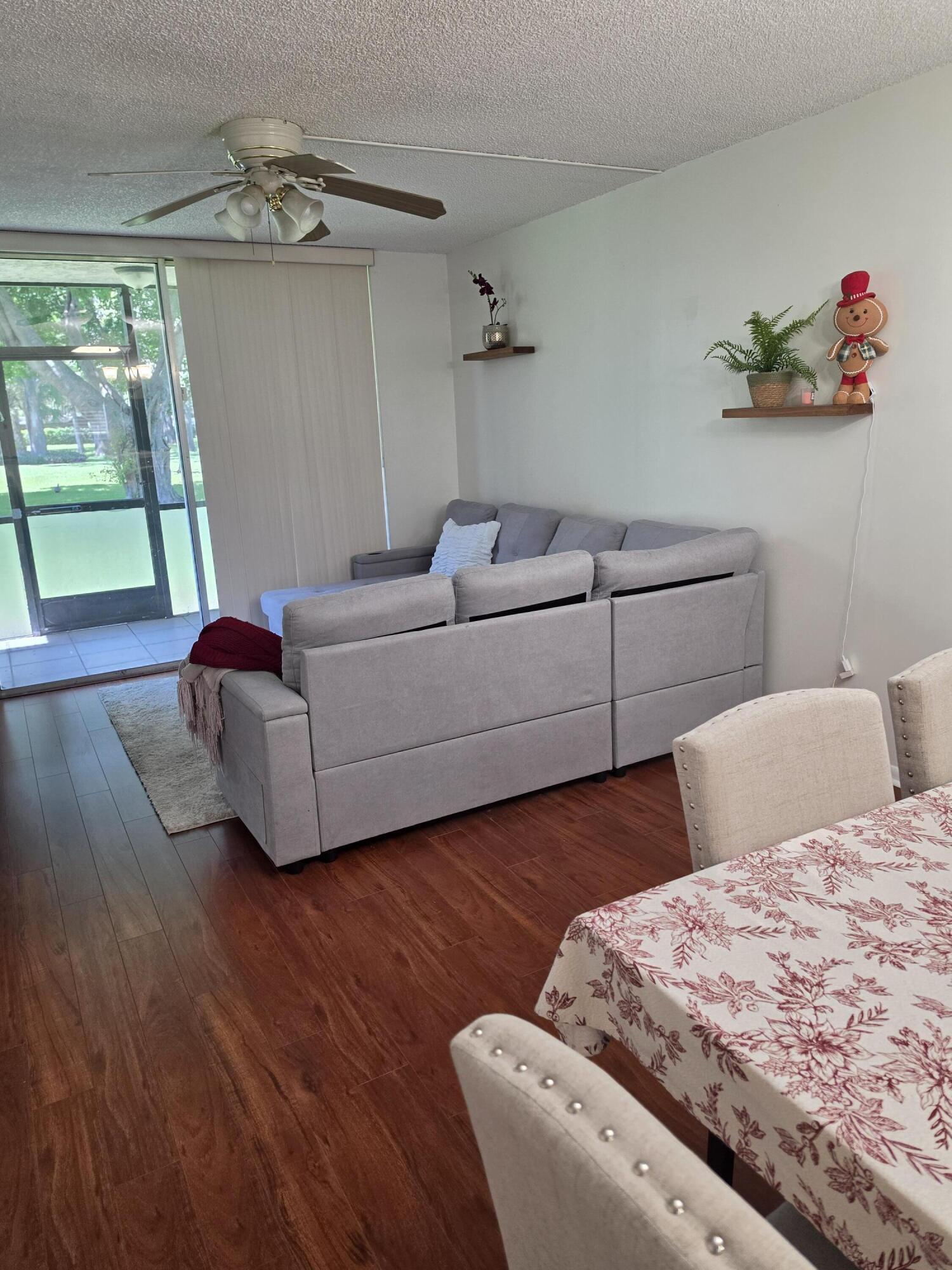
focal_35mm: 23
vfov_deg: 73.9
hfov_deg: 58.9
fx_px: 843
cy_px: 635
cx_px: 476
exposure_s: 1/120
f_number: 1.4
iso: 125
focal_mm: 6.5
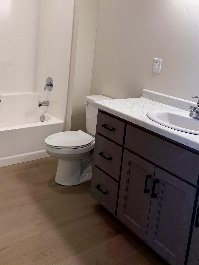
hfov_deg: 41.7
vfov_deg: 52.4
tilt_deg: -8.2
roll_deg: -4.8
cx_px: 84
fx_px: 261
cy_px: 78
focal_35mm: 34
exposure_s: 1/144
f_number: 1.78
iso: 100
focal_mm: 6.76
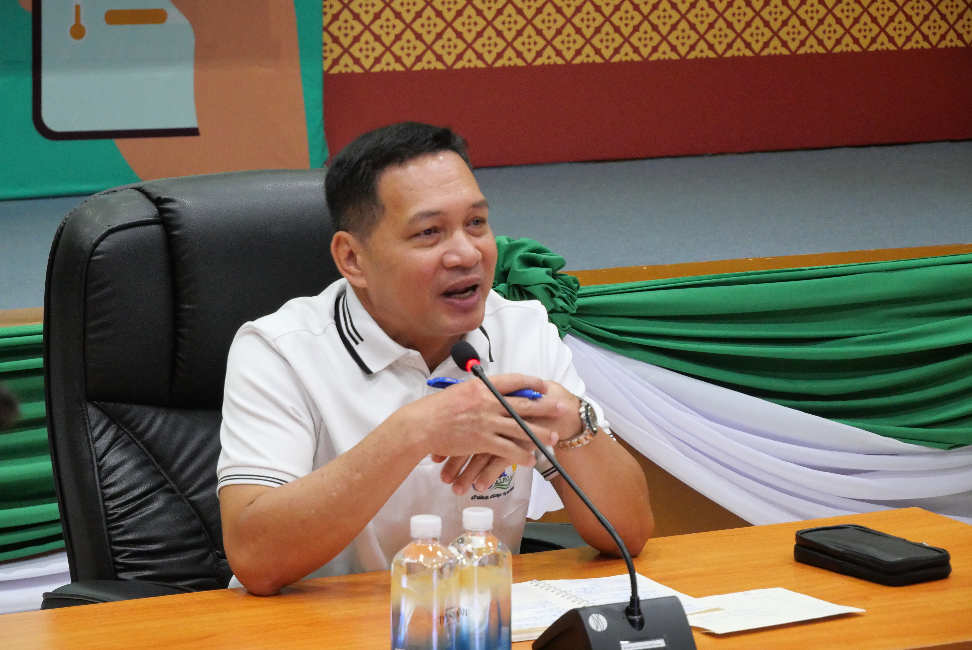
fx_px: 3350
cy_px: 325
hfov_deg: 16.5
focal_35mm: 124
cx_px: 486
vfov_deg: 11.1
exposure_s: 1/100
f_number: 5.6
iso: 3200
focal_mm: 60
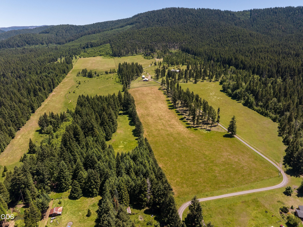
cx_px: 152
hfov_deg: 71.6
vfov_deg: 56.8
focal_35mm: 24
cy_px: 114
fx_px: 210
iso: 400
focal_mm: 12.29
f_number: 8
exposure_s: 1/80
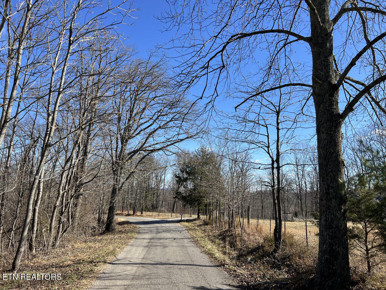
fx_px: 290
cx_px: 193
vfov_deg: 53.1
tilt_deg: +8.6
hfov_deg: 67.3
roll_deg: -2.2
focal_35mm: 26
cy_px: 145
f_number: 1.5
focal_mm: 5.7
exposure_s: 1/2632
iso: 50
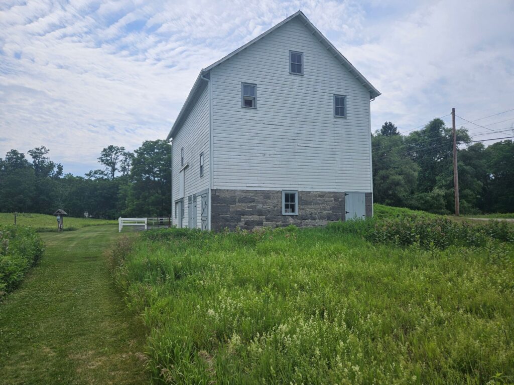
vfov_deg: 58.9
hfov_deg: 73.9
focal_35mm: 23
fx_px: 342
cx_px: 257
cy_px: 192
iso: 25
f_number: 1.8
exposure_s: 1/4349
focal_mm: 5.4
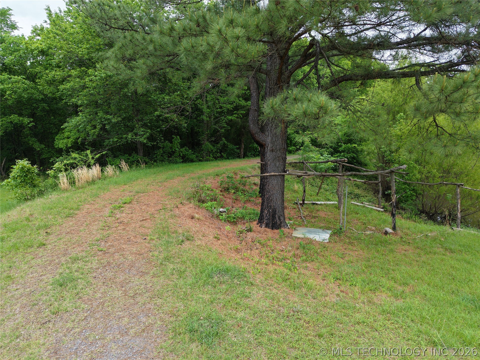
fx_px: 333
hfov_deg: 71.6
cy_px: 180
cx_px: 240
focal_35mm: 24
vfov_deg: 56.8
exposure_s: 1/320
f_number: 1.8
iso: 100
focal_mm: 8.67
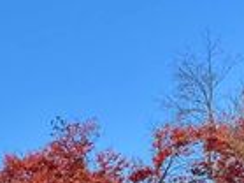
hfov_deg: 11.3
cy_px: 326
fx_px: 1218
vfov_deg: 8.3
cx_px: 14
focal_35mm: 173
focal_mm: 6.76
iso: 64
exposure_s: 1/3817
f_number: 1.78
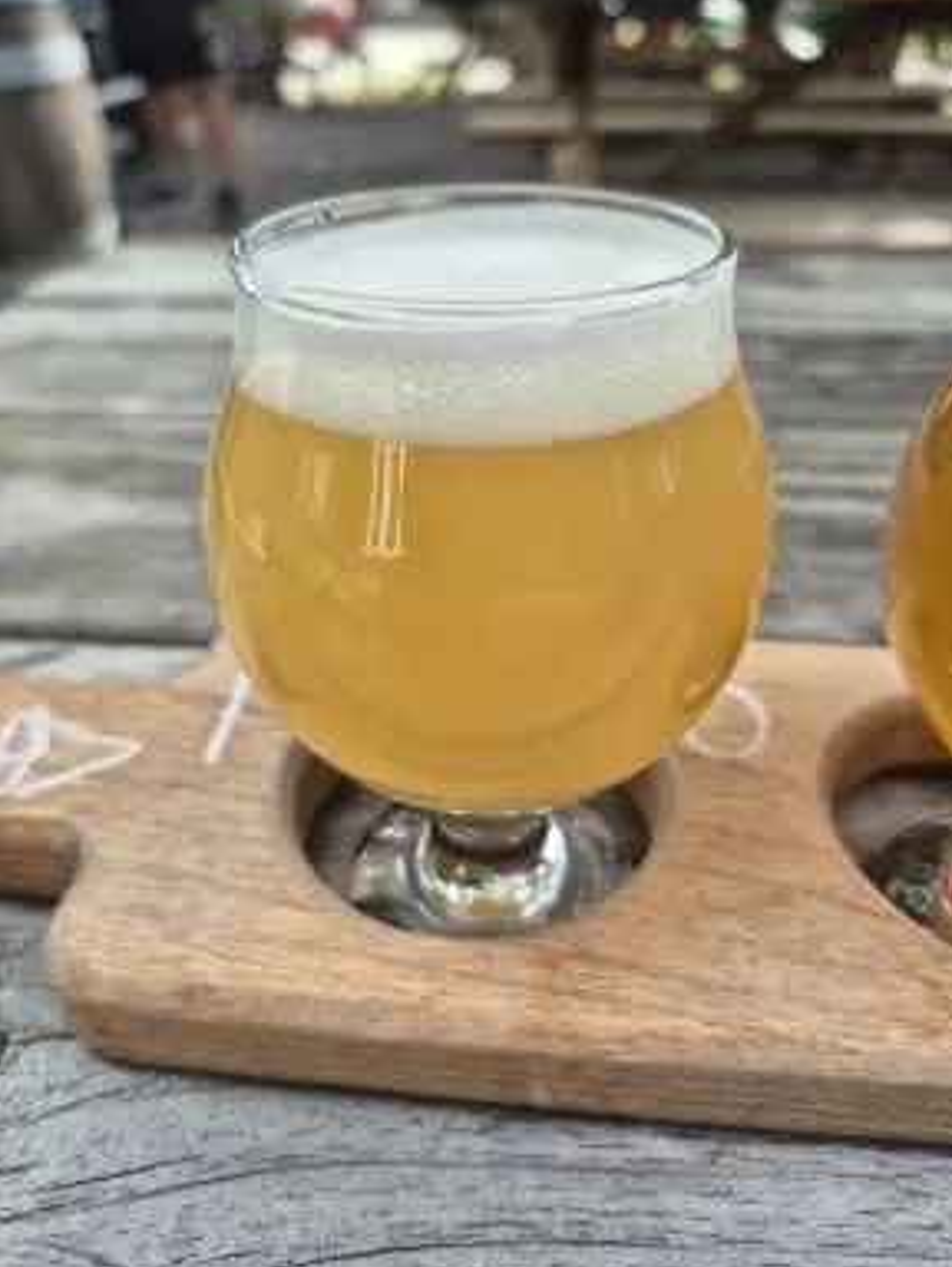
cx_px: 466
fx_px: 879
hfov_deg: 56.9
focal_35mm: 24
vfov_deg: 71.5
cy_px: 625
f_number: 1.8
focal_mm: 5.4
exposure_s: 1/304
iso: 25
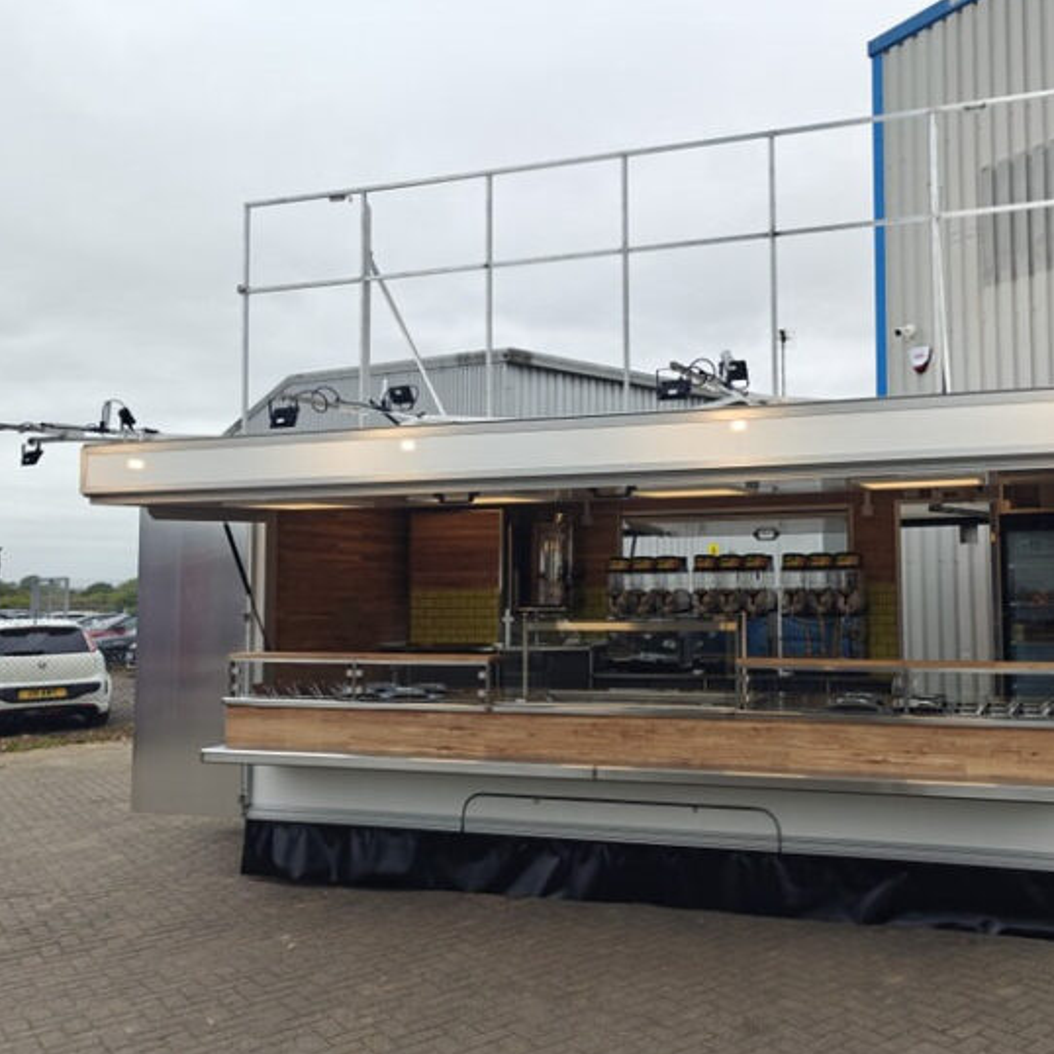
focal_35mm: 29
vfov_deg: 55.6
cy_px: 515
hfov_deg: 54.5
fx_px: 999
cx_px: 703
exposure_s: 1/1377
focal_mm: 6.06
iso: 50
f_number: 1.6
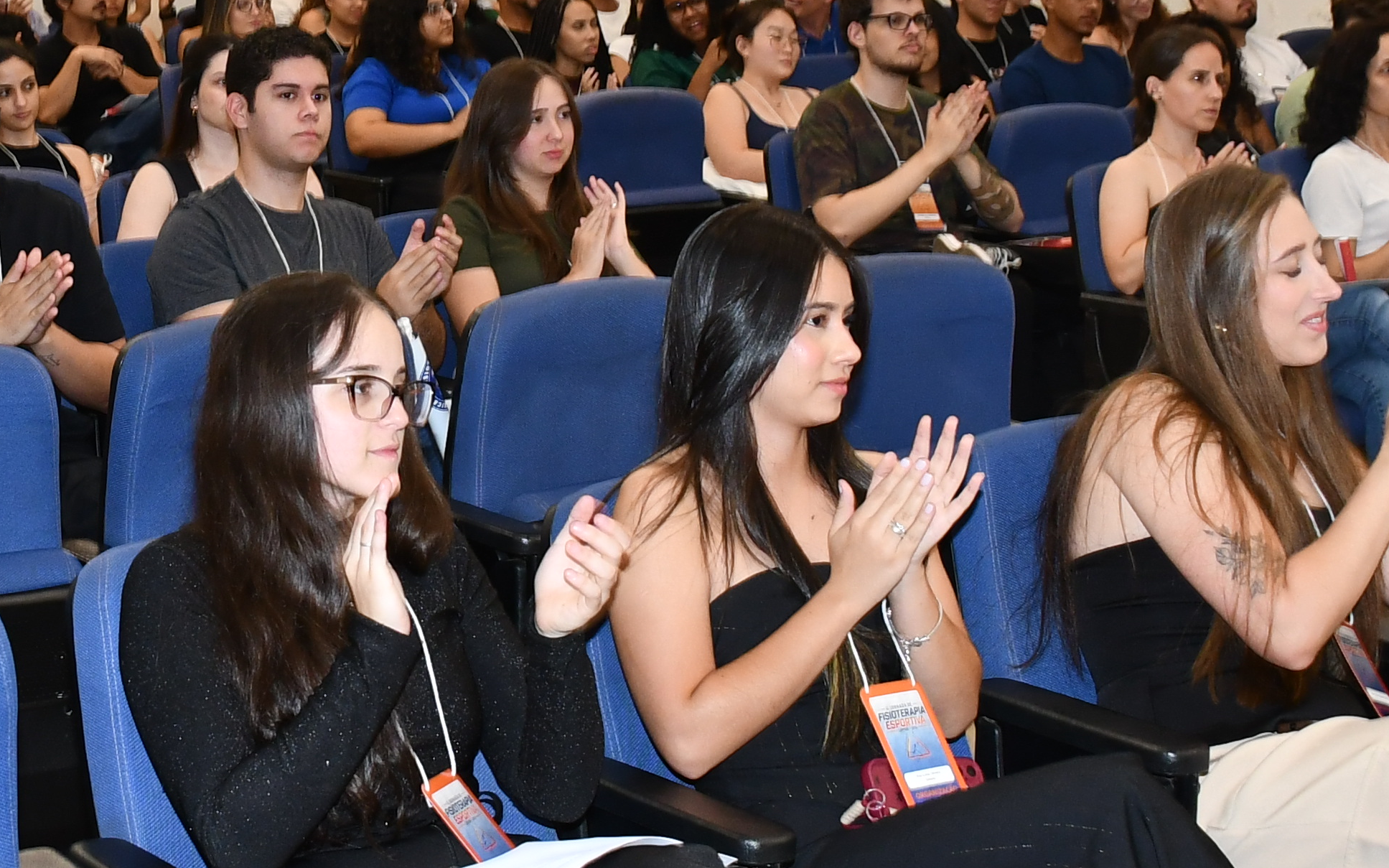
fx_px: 3066
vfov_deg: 16.0
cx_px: 215
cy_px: 185
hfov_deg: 25.0
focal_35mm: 81
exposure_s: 1/60
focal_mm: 18
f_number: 4
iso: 640
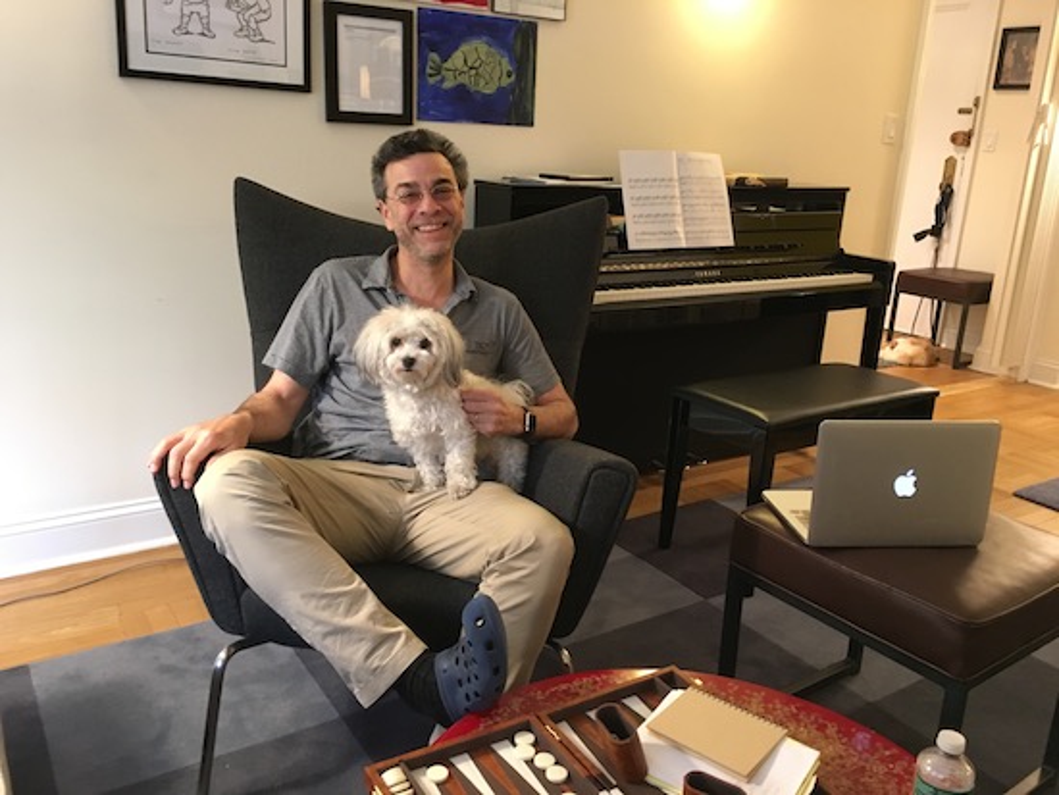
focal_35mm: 29
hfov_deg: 61.6
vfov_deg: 48.3
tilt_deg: -16.8
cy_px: 398
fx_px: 888
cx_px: 530
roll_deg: -3.2
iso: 200
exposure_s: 1/24
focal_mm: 4.15
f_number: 2.2
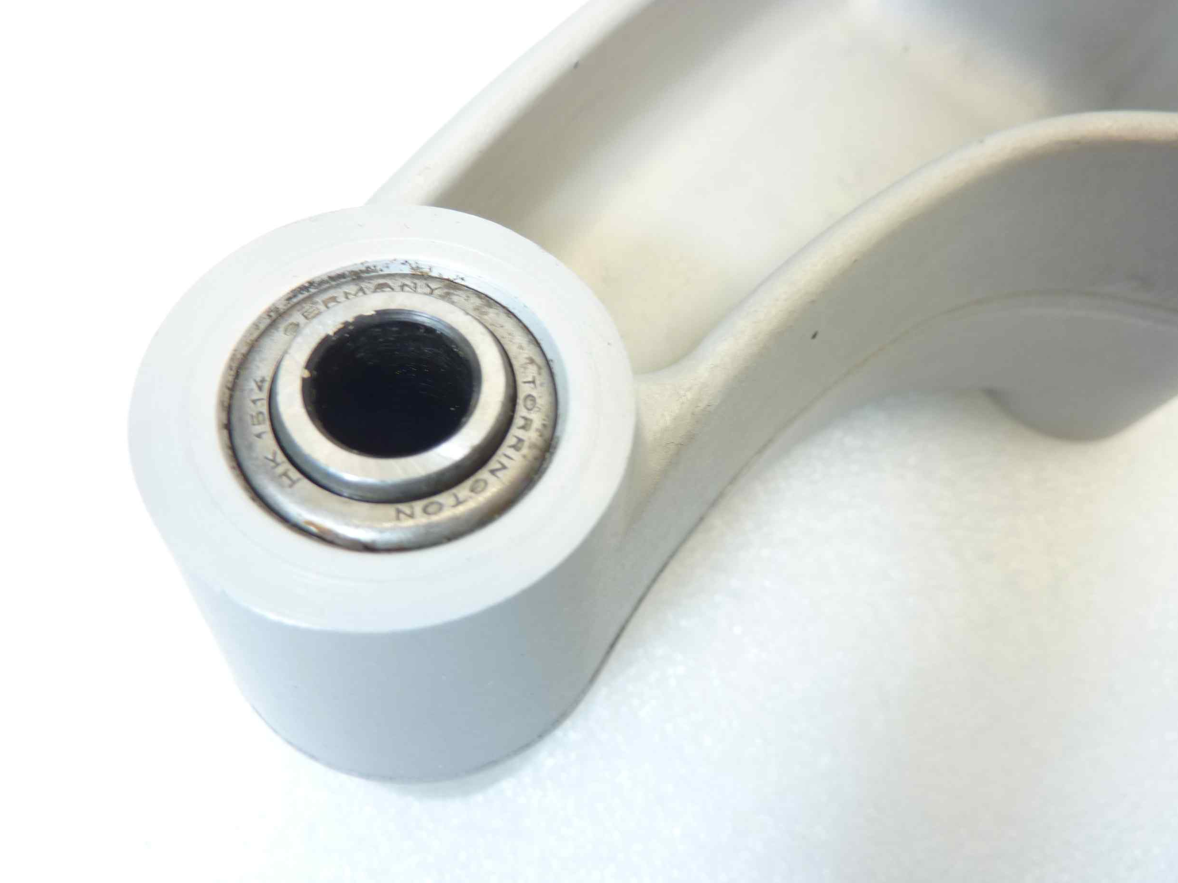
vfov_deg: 53.1
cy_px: 436
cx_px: 595
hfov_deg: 67.3
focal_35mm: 26
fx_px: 885
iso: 80
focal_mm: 4.1
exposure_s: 1/13
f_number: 3.3
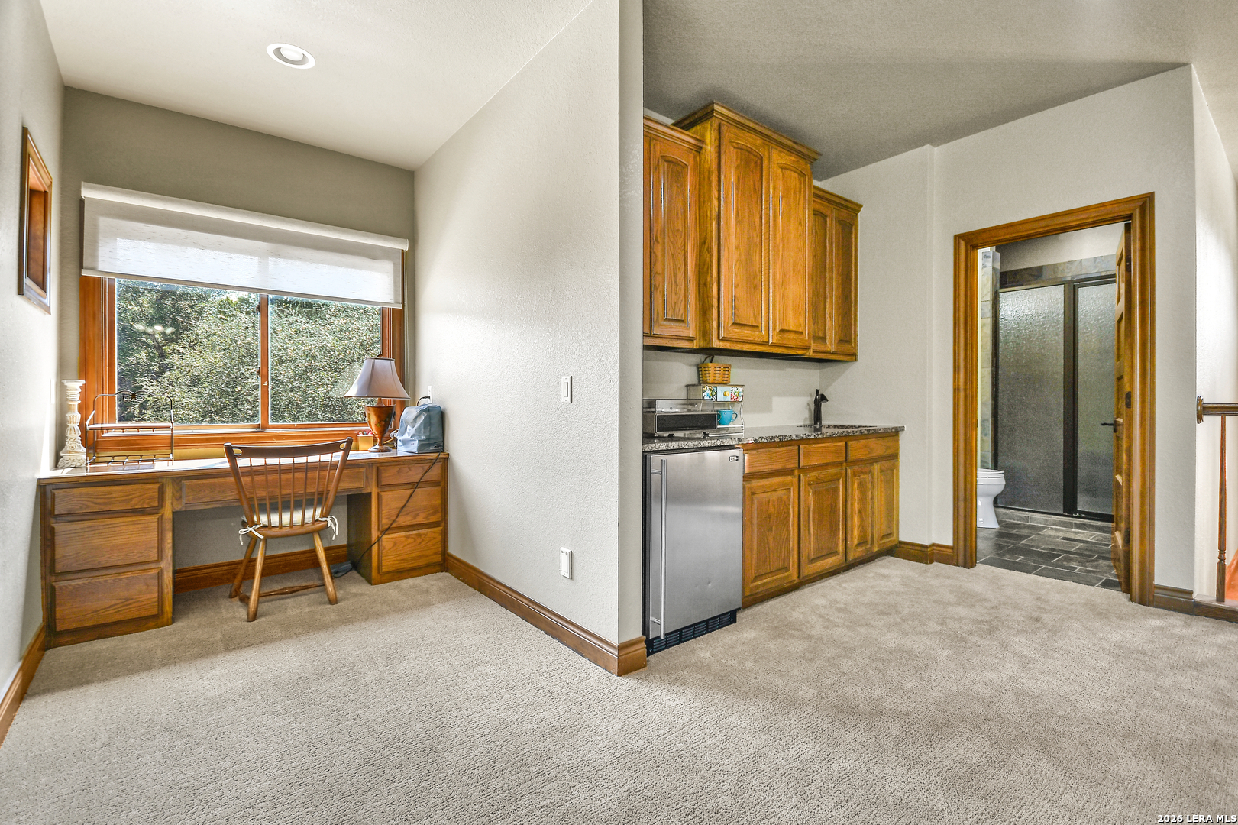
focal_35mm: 15
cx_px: 619
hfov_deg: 100.4
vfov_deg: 77.3
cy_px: 412
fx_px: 516
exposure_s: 1/30
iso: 125
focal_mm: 10
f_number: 5.6
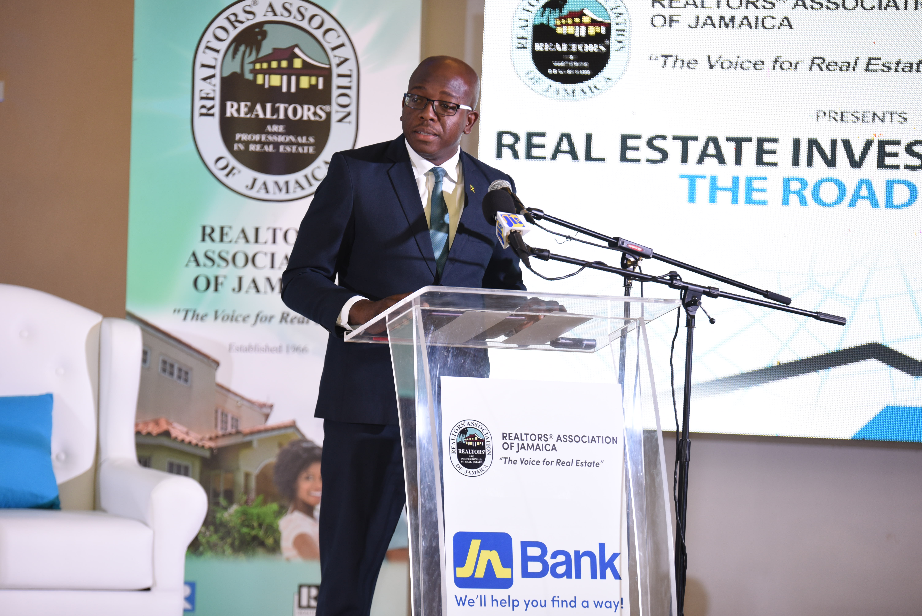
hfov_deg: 15.8
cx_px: 461
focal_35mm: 130
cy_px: 308
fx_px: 3331
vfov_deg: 10.6
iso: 1000
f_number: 2.8
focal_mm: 130
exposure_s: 1/100
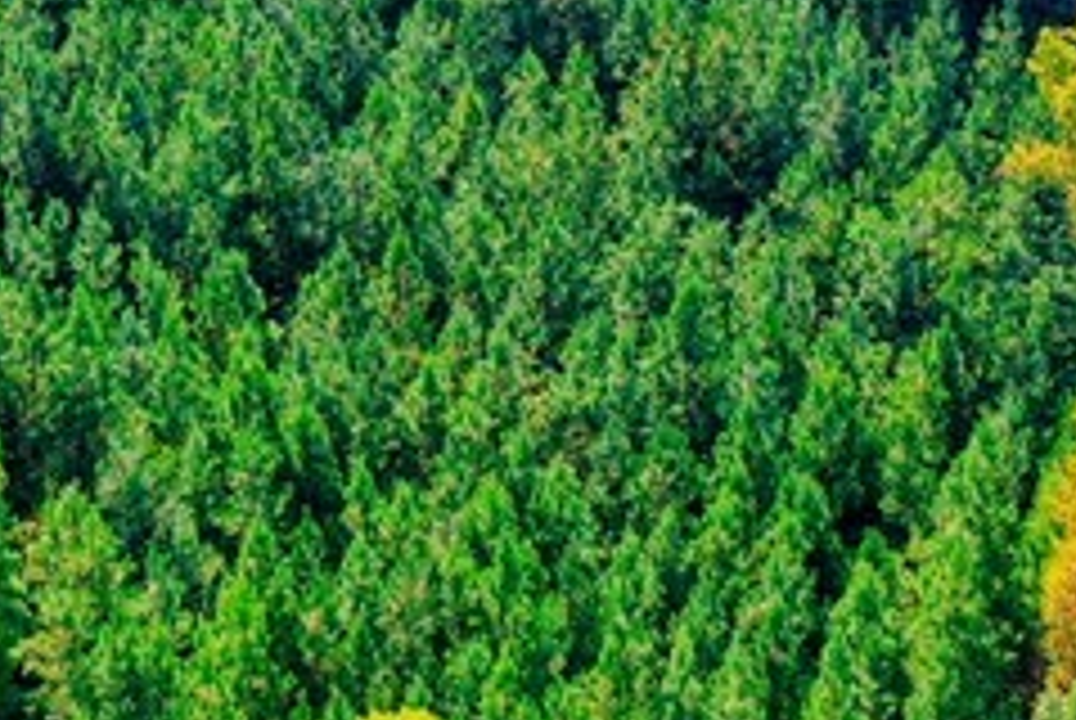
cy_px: -212
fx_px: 3800
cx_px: 225
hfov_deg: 16.0
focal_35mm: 127
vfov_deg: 10.6
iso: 100
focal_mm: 10.3
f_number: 5
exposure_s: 1/320
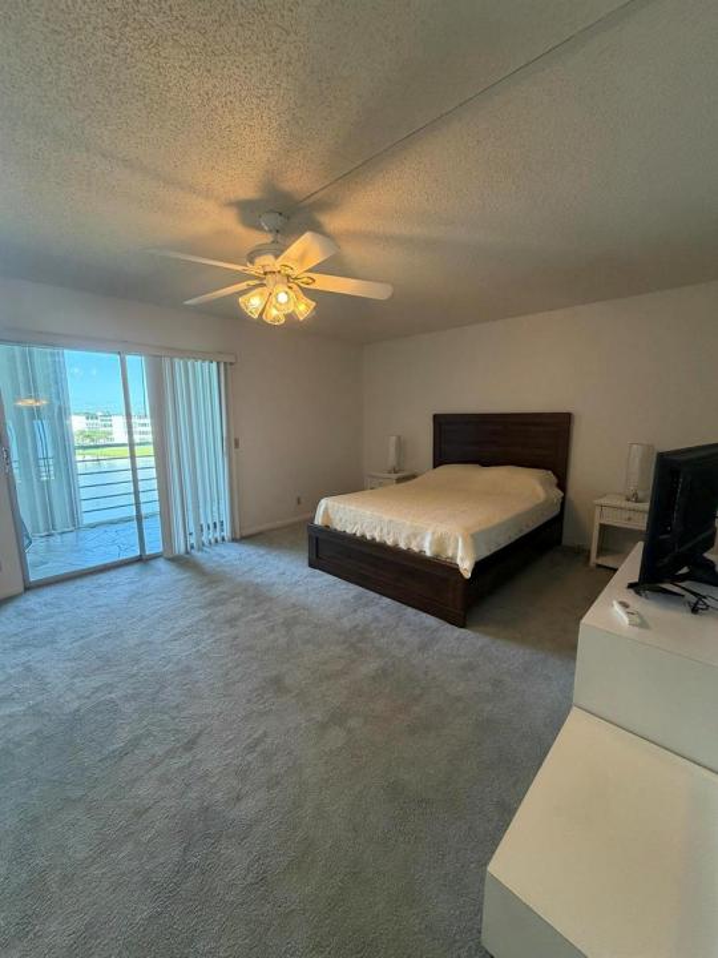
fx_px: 387
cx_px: 359
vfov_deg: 102.1
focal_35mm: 14
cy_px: 479
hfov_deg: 85.7
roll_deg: +0.1
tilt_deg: -9.7
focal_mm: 2.22
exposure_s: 1/60
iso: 250
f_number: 2.2
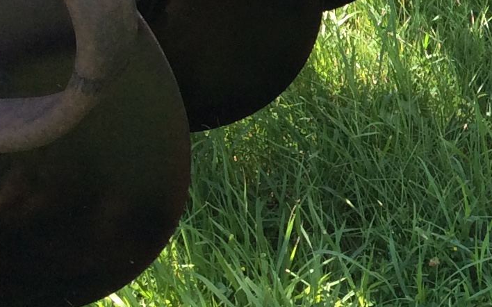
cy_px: 13
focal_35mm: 124
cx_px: 768
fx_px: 1662
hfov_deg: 15.4
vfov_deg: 10.5
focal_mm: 3.3
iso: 32
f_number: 2.4
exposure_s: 1/364
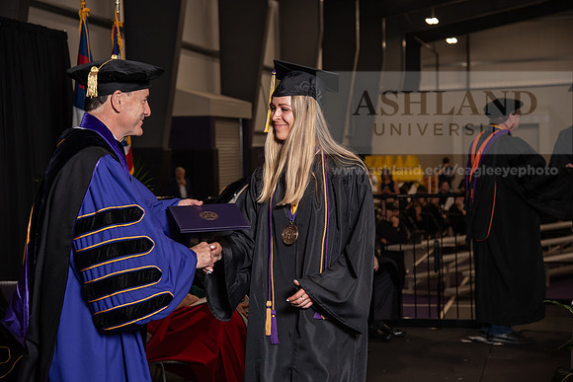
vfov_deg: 17.5
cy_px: 191
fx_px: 1242
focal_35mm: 78
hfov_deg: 26.0
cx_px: 286
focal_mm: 78
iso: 1000
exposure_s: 1/200
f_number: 5
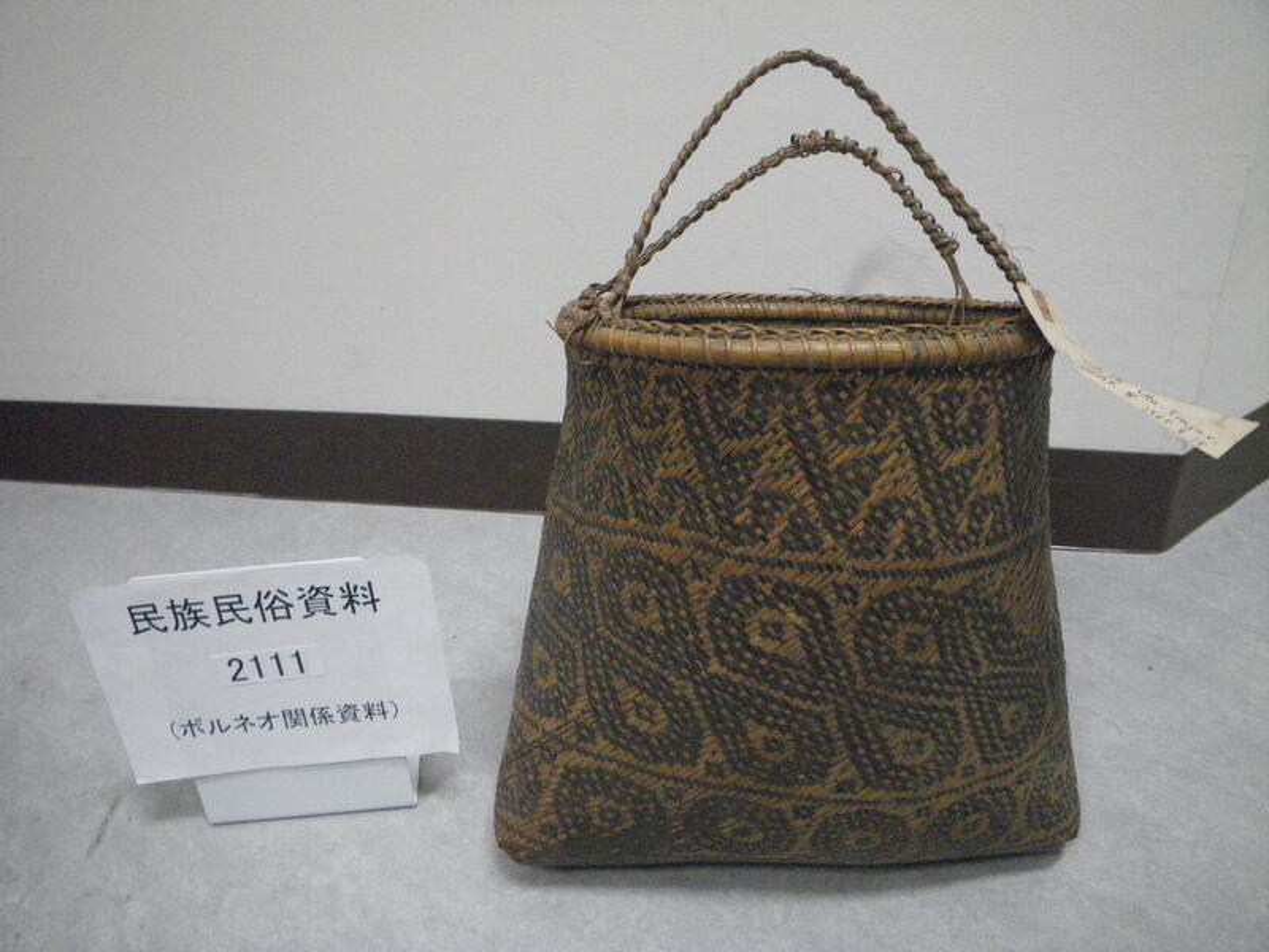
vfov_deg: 49.7
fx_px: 1026
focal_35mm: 28
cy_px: 476
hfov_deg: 63.4
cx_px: 634
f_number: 3.5
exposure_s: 1/30
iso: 800
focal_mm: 5
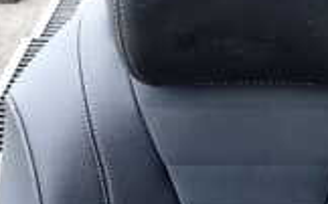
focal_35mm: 98
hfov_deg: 20.9
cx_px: 267
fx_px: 875
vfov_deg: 13.0
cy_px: 248
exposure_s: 1/125
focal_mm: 4.5
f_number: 2.8
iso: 100
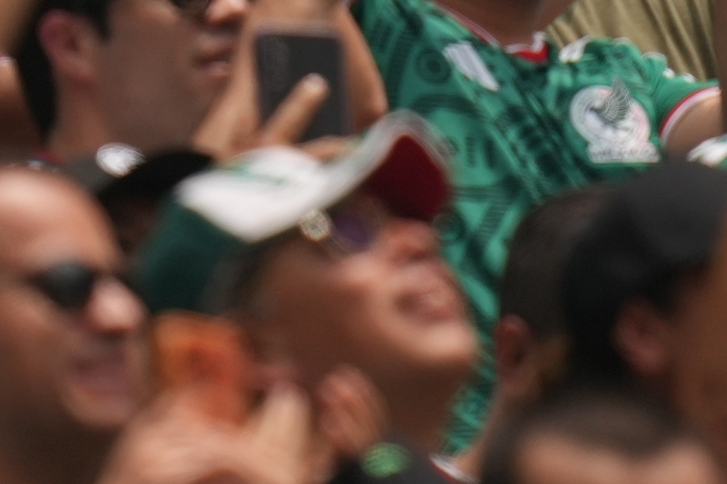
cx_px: 1000
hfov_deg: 0.8
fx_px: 49886
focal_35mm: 2471
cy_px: -313
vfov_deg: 0.6
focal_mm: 400
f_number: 3.2
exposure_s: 1/6400
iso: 400
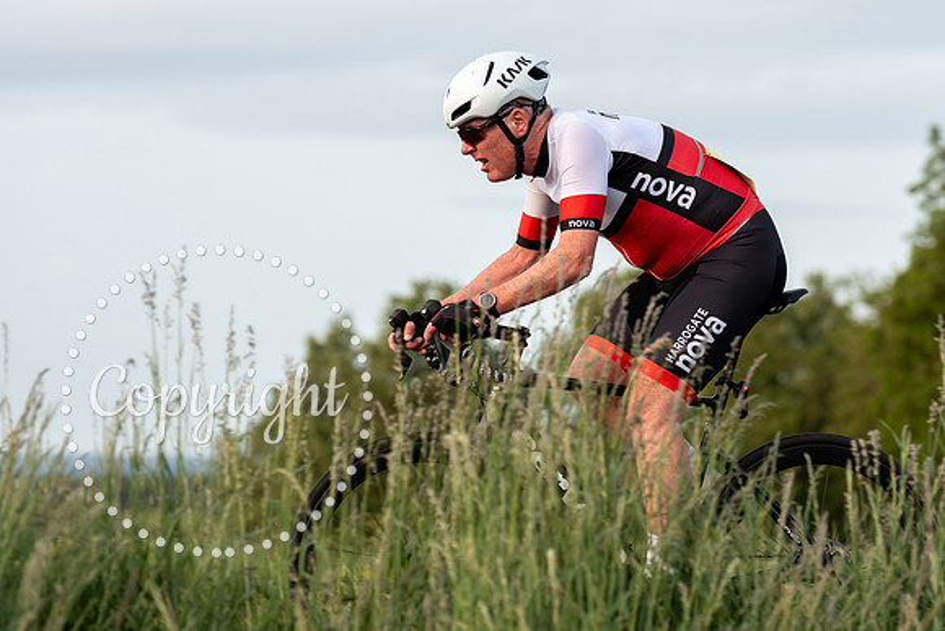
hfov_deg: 11.8
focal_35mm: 173
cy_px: 197
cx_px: 628
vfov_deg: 7.9
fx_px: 4550
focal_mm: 124
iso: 200
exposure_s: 1/1000
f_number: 4
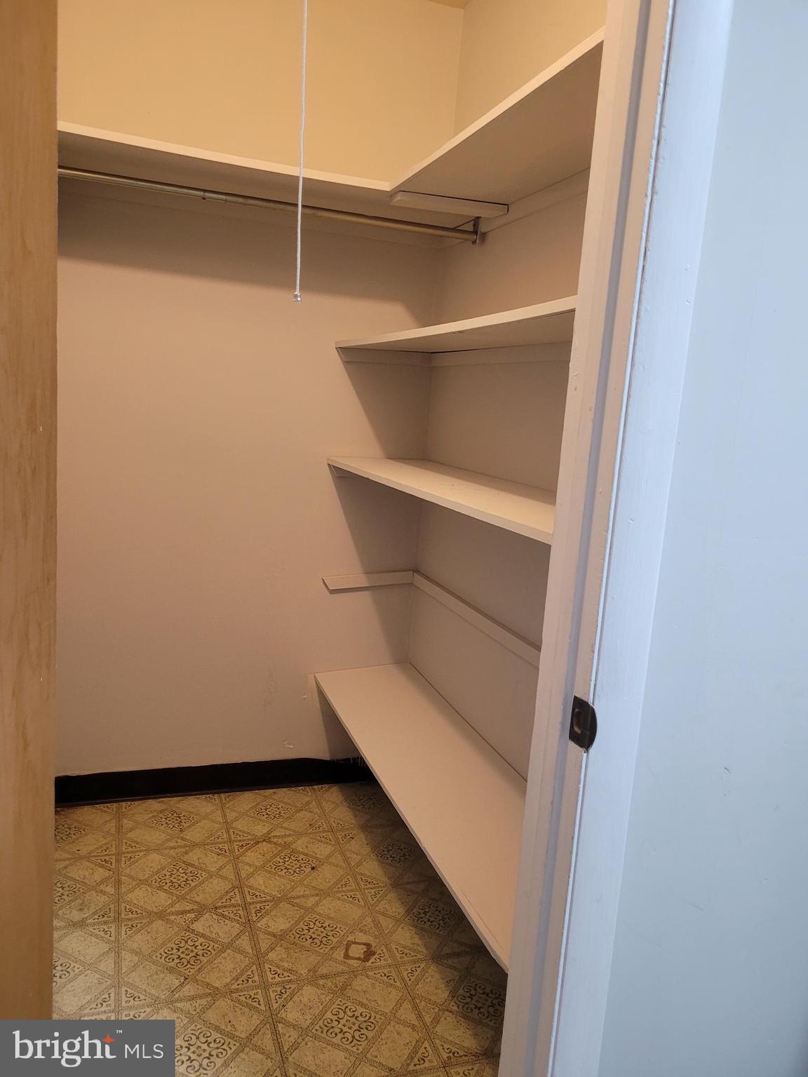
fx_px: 809
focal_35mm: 26
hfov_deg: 53.1
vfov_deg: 67.3
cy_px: 538
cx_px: 404
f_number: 1.8
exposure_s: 1/40
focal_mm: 5.4
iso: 200
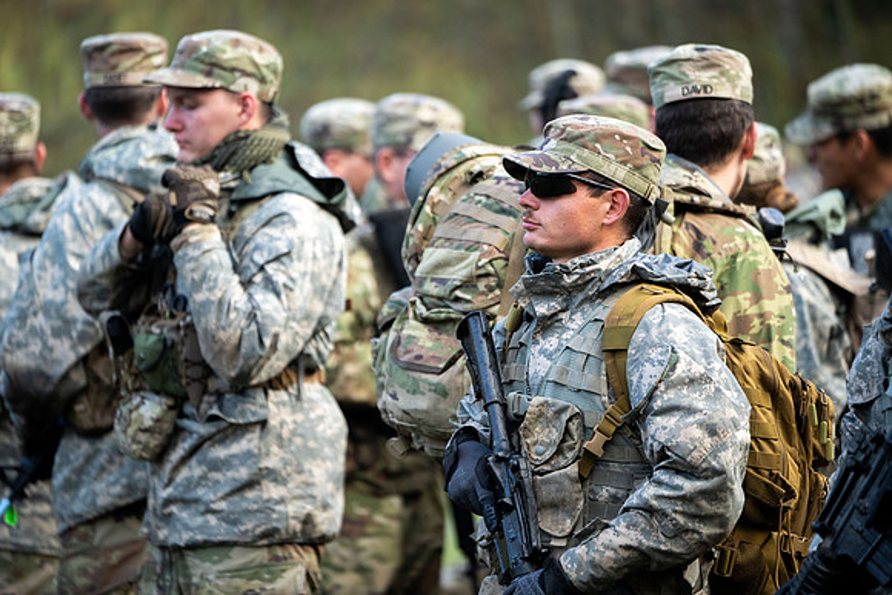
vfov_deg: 7.6
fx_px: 4461
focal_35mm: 180
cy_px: 298
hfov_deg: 11.4
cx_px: 446
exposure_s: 1/800
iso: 800
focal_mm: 180
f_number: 2.8
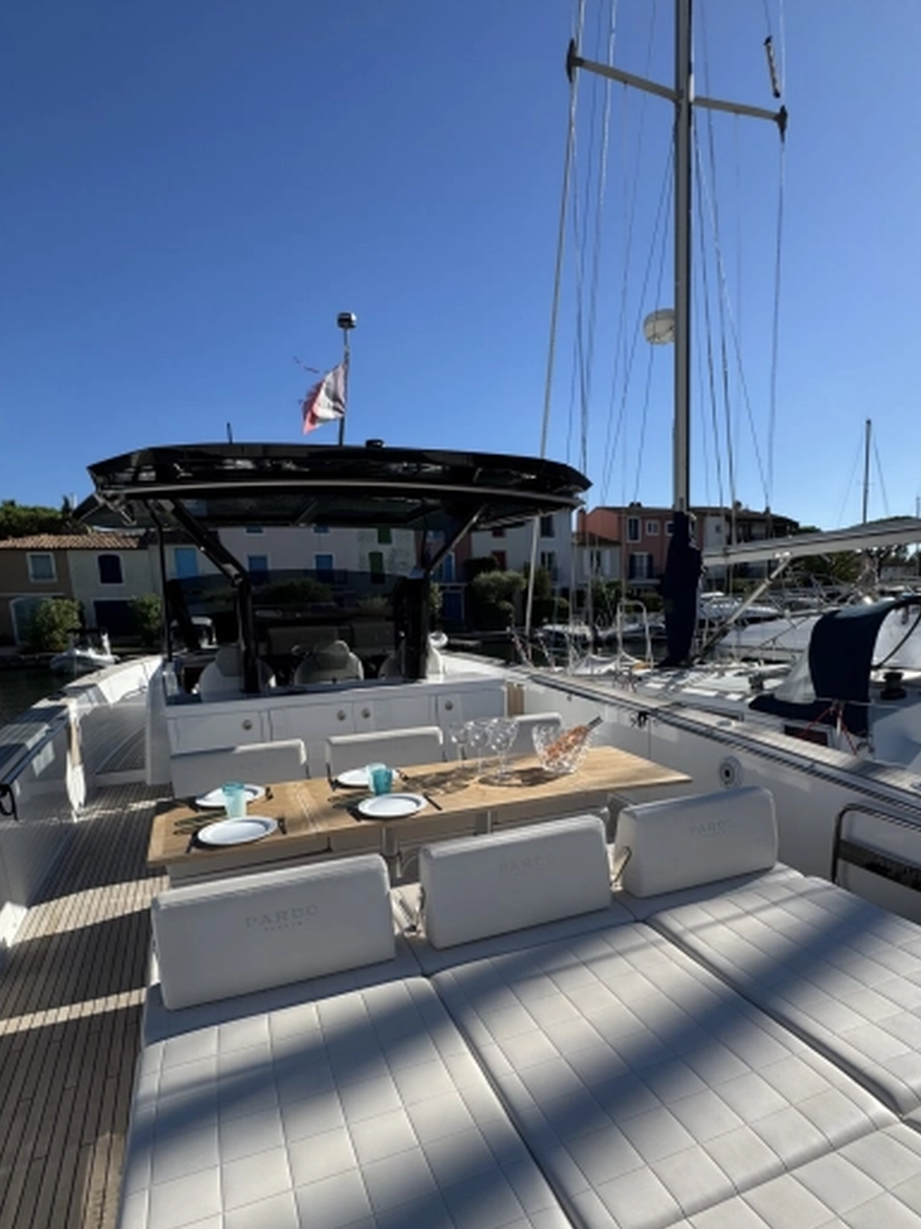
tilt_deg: -11.4
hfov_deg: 65.8
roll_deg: +2.4
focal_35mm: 20
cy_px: 739
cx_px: 510
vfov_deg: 80.8
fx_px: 710
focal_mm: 2.22
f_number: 2.2
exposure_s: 1/2674
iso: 50
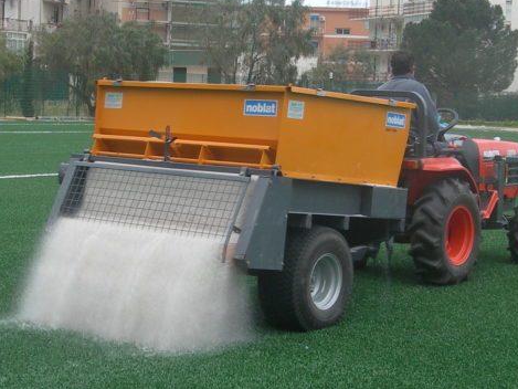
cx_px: 246
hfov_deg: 23.6
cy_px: 188
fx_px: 1242
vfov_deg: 17.8
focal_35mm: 83
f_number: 4.8
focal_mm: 7.8
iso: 50
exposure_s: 1/188
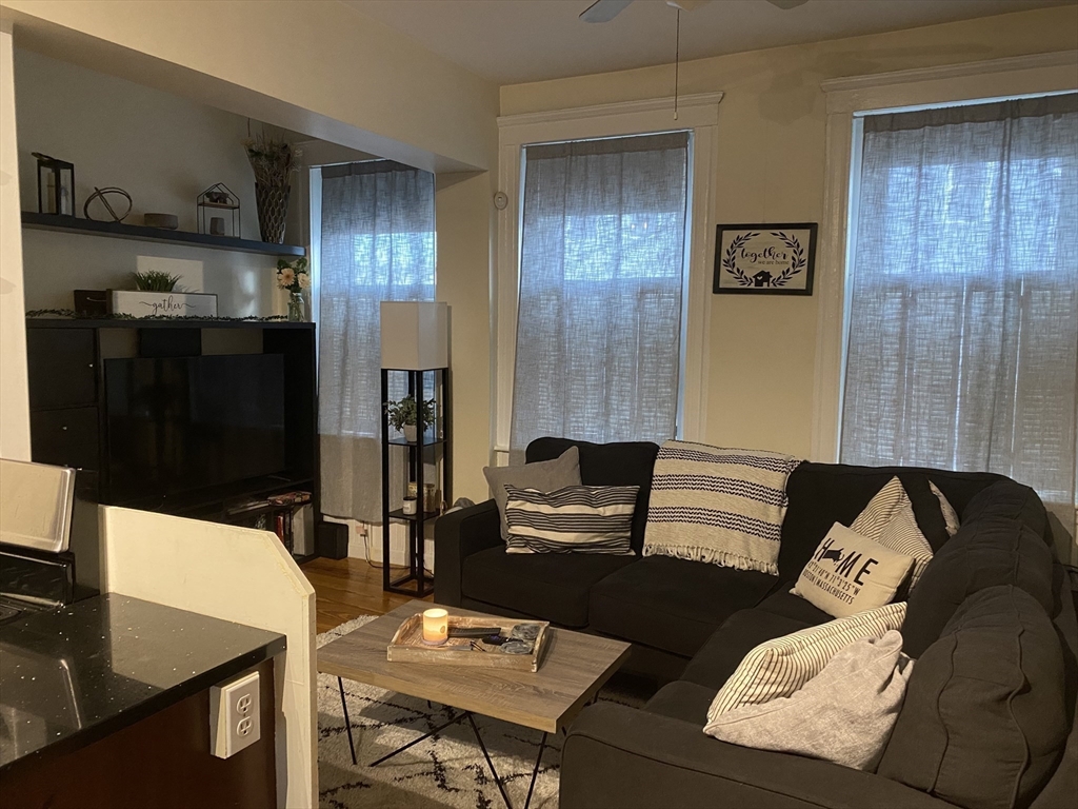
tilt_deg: -5.6
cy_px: 404
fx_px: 810
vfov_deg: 53.1
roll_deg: -0.5
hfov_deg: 67.3
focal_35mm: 26
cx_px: 539
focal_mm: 4.25
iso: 500
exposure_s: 1/30
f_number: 1.8
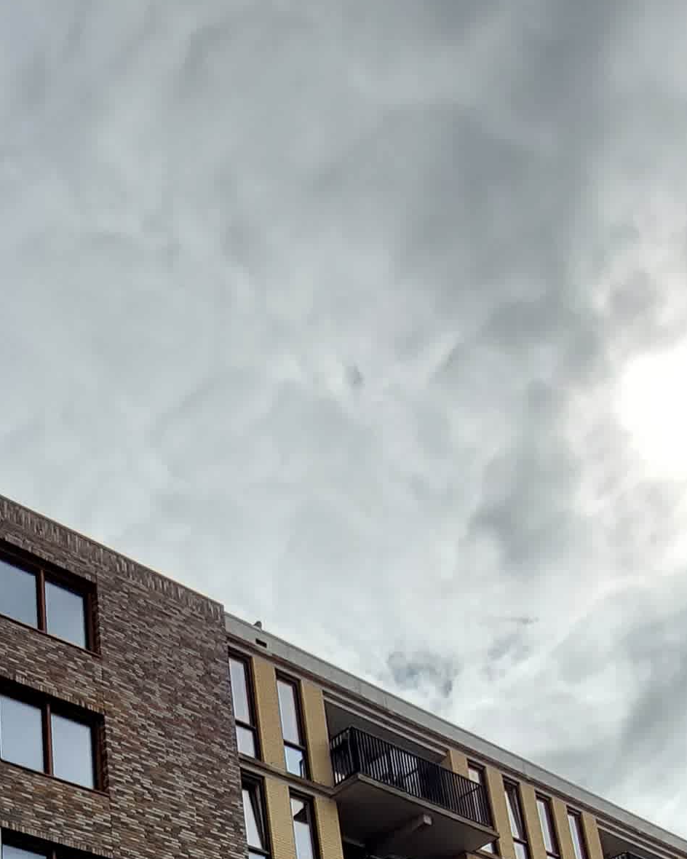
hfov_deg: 34.4
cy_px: 1085
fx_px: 1093
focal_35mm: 43
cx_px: 196
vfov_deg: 33.1
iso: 50
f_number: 2.2
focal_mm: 1.7
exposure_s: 1/2375
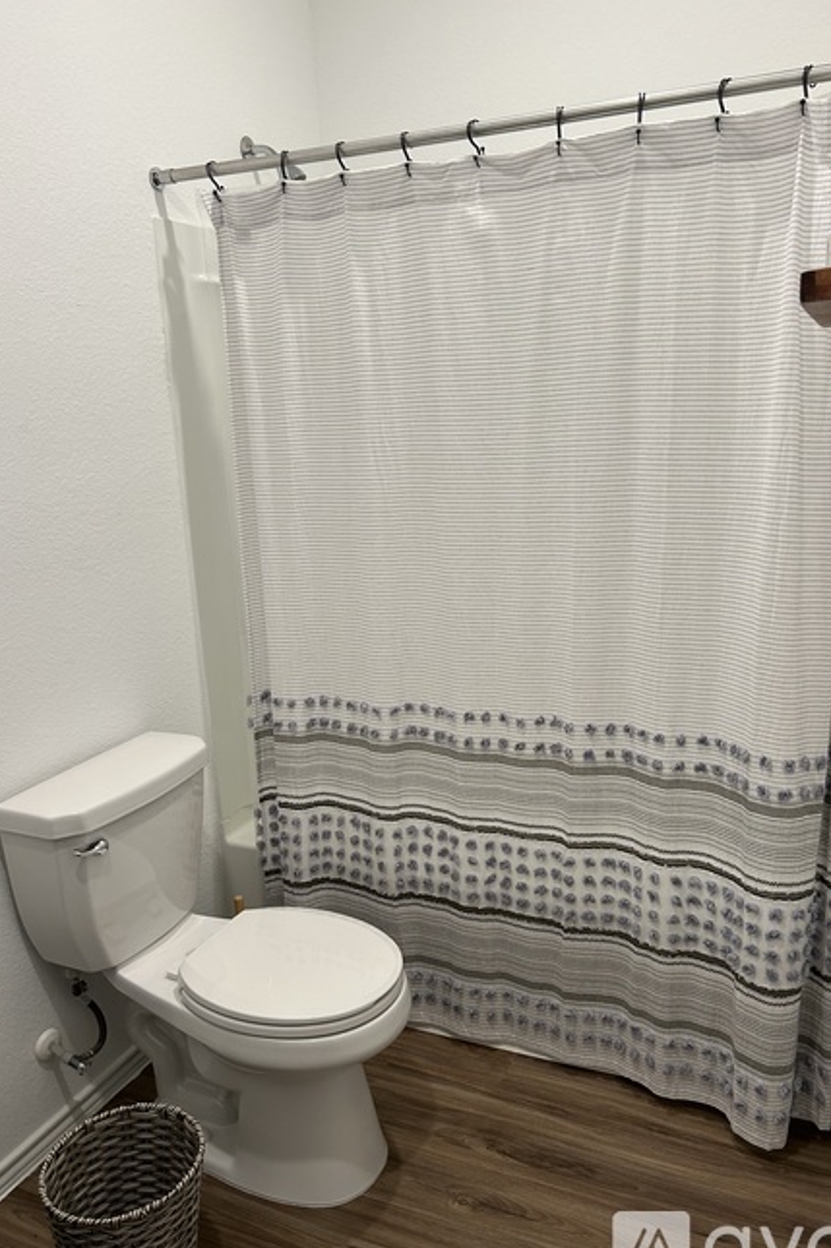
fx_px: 970
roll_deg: +2.9
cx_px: 442
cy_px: 642
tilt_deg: -14.4
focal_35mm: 28
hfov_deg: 46.4
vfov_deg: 65.5
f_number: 1.5
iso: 125
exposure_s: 1/120
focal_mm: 5.7
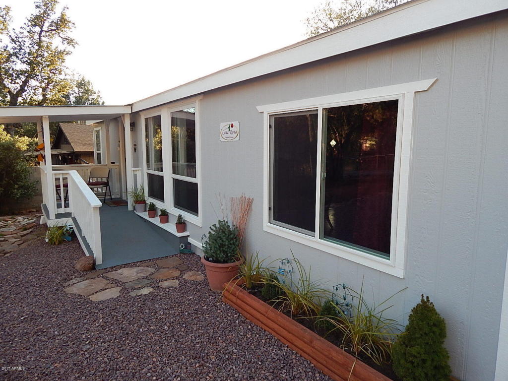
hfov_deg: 73.9
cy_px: 190
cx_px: 254
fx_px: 338
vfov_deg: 58.9
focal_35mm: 23
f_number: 3
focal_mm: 4
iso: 125
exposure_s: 1/125
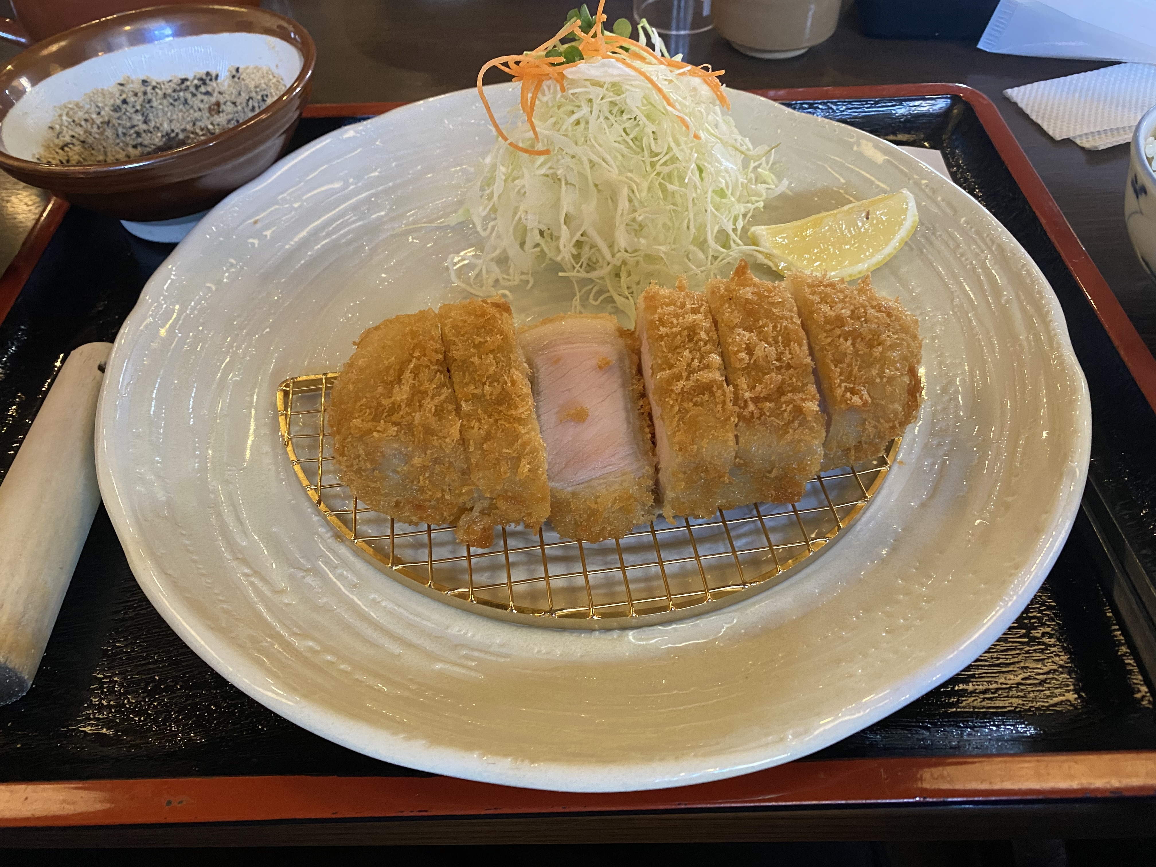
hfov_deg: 67.3
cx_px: 578
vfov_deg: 53.1
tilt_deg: -50.9
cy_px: 434
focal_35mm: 26
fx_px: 868
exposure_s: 1/60
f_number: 1.8
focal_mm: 4.25
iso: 400
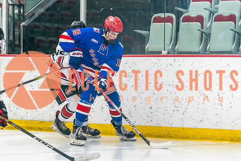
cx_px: 97
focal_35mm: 214
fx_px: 1431
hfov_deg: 9.6
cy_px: 86
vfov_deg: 6.4
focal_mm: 125
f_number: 2.8
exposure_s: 1/1000
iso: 3200
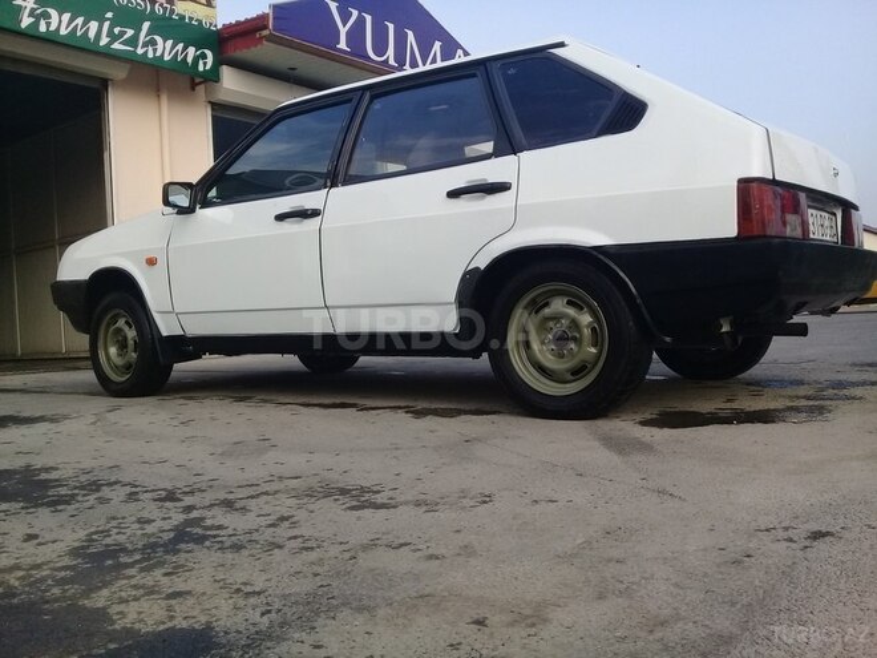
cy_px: 329
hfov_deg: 58.4
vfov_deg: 45.4
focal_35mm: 31
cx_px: 438
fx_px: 785
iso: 50
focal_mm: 3.3
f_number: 2.2
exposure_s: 1/245
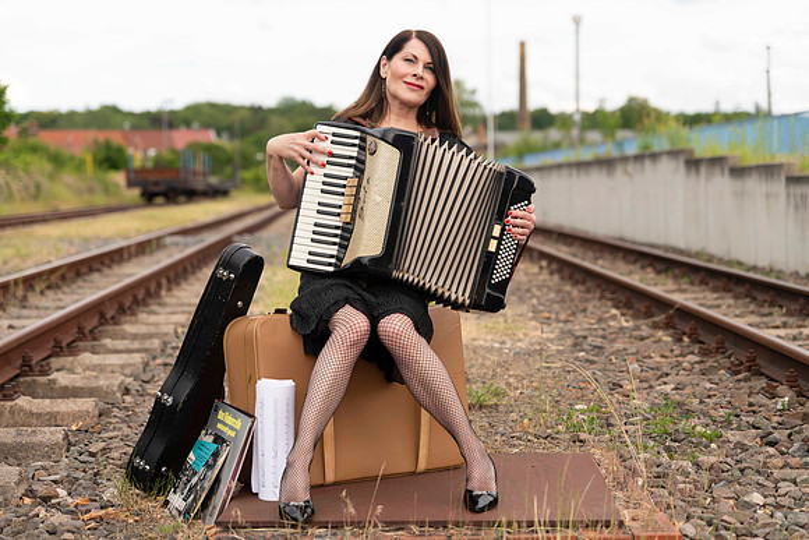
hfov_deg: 28.8
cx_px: 404
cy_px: 270
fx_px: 1573
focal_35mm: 70
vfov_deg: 19.5
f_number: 2.8
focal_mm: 70
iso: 64
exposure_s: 1/640
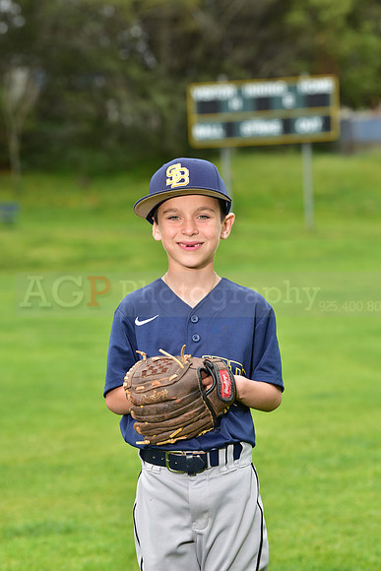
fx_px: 2142
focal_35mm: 135
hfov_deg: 10.2
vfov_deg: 15.2
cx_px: 190
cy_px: 286
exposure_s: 1/250
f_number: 6.3
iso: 400
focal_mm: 135
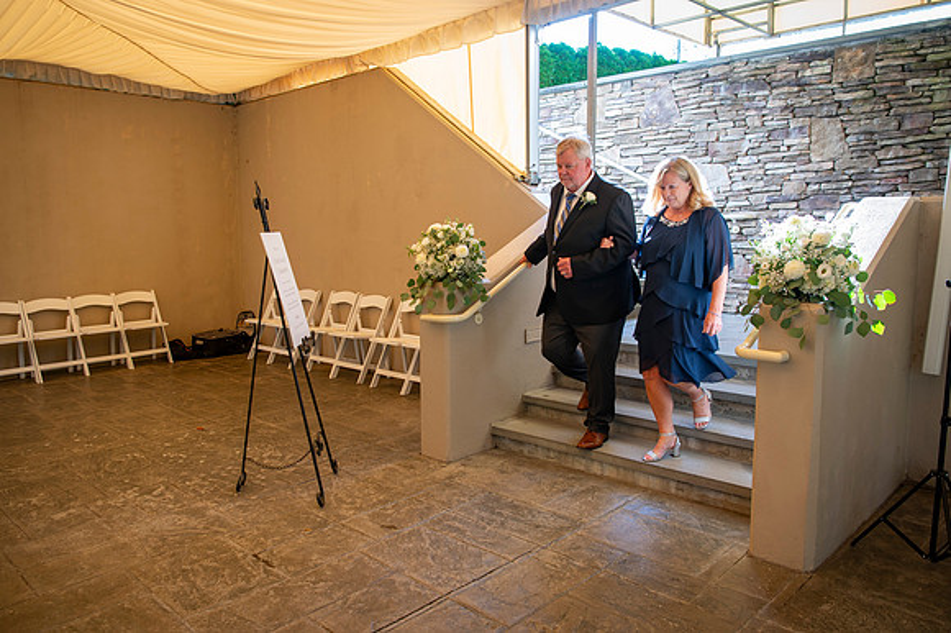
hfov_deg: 65.5
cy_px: 316
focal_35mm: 28
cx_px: 476
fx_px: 739
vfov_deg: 46.3
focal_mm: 27
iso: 200
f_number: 4
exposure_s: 1/100
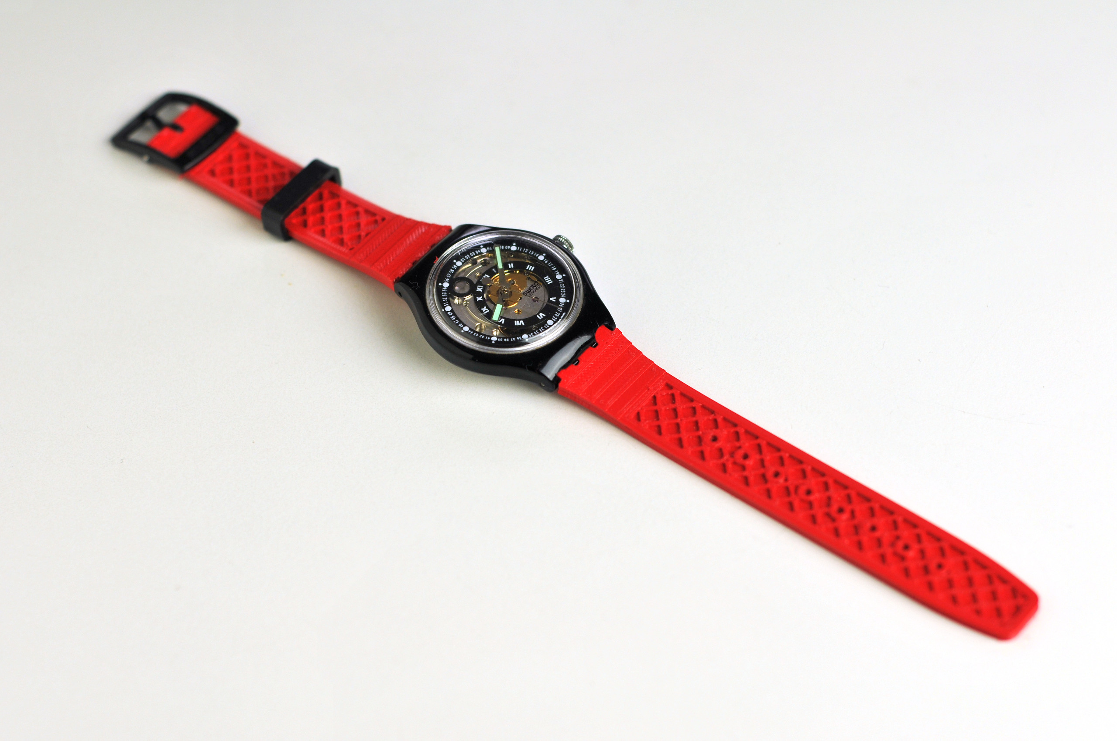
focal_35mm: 75
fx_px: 2324
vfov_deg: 18.1
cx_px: 558
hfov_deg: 27.0
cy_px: 370
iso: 200
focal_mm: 50
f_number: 2.8
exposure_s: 1/200
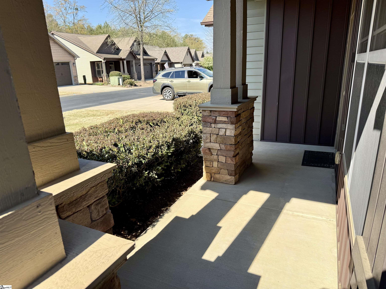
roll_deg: +2.5
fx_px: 268
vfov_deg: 56.8
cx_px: 193
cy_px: 144
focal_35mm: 24
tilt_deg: -16.1
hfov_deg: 71.6
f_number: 1.78
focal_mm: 6.76
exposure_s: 1/1901
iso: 80
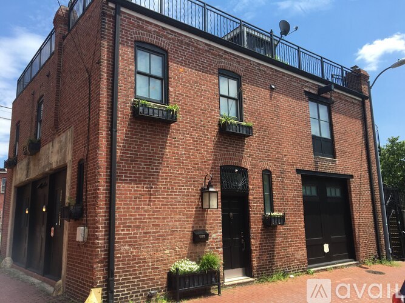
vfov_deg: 48.2
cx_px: 202
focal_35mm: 29
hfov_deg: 61.7
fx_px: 339
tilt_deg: +10.6
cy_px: 152
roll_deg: +1.8
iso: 25
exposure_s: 1/999
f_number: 2.2
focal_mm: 4.15
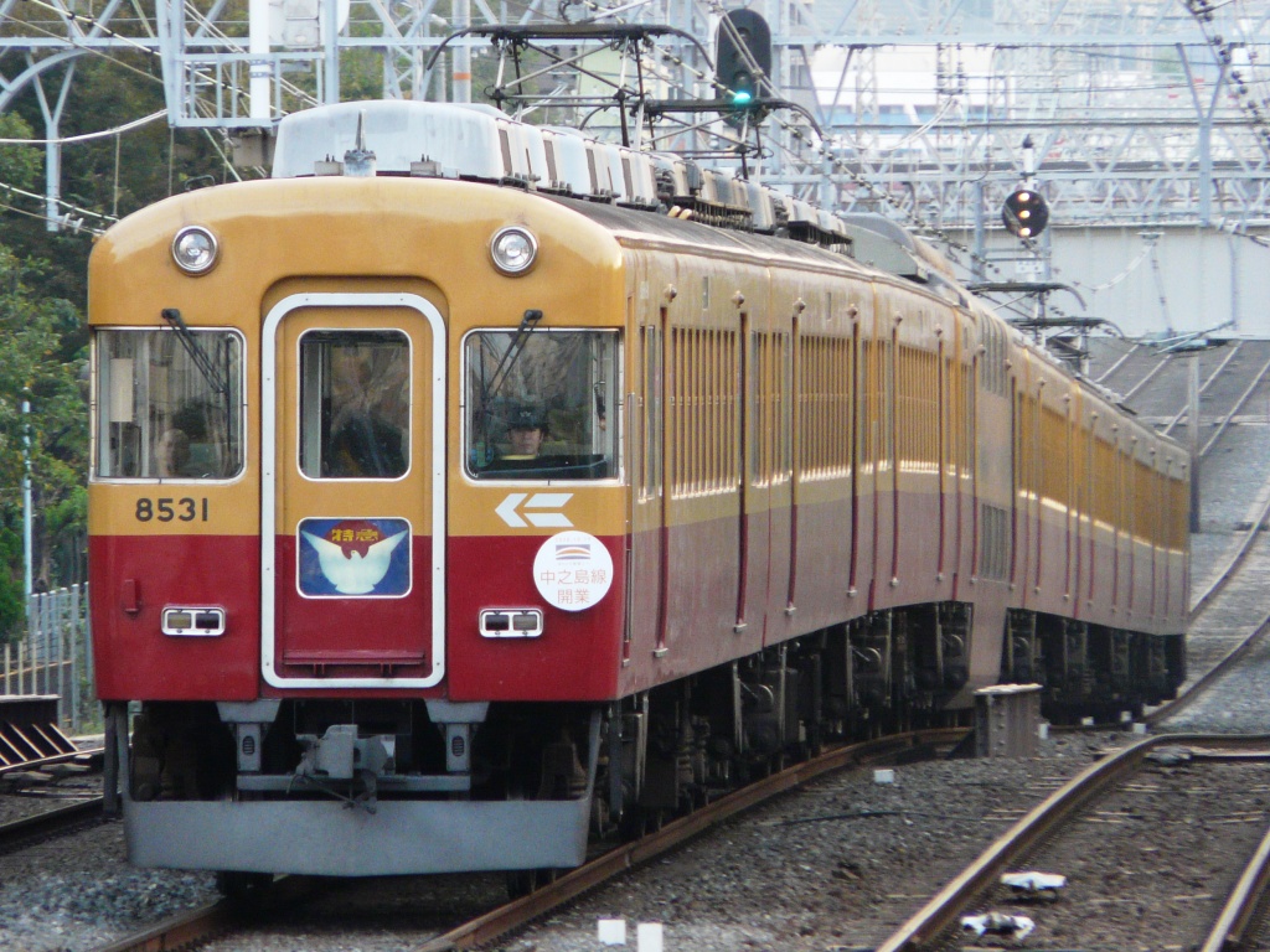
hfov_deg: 4.6
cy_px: 476
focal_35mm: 429
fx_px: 15739
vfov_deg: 3.5
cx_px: 635
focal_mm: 70.5
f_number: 4
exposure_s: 1/100
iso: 200
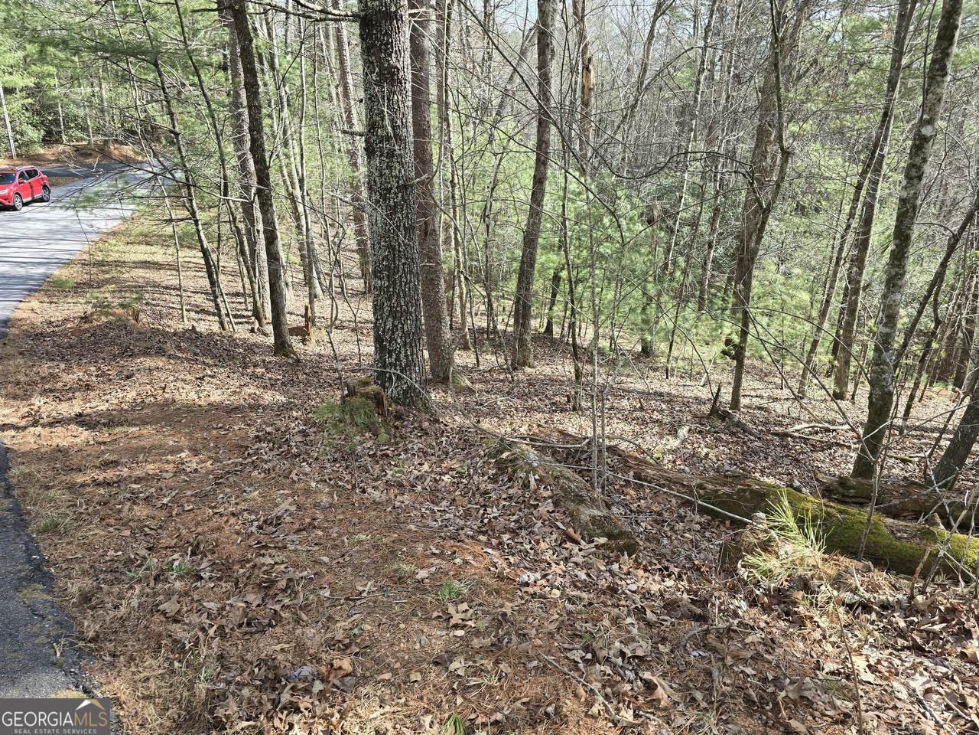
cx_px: 490
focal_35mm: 23
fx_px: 650
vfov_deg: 58.9
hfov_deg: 73.9
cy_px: 368
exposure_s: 1/180
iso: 20
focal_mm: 6.3
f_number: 1.7
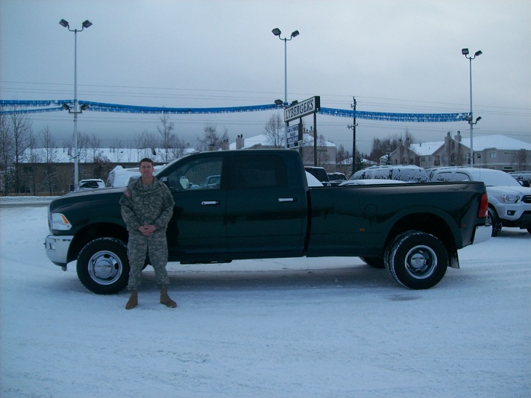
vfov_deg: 39.7
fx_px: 552
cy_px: 199
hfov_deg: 51.4
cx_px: 266
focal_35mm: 36
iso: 80
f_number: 2.7
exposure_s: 1/474
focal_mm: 6
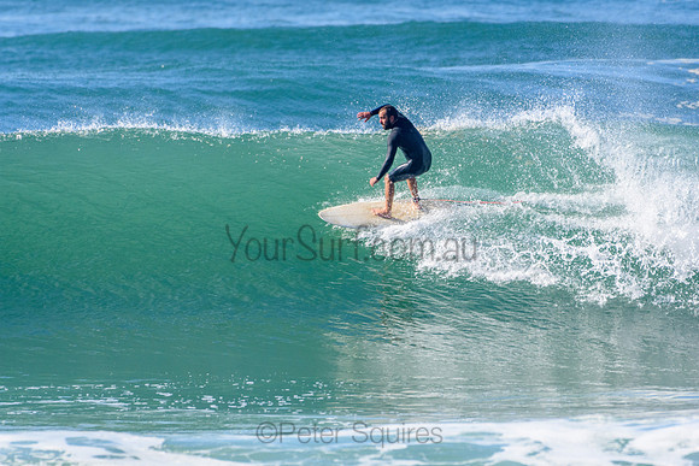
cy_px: 233
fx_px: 14565
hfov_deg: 2.7
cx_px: 350
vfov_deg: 1.8
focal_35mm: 750
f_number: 5.6
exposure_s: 1/2000
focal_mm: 500
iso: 450
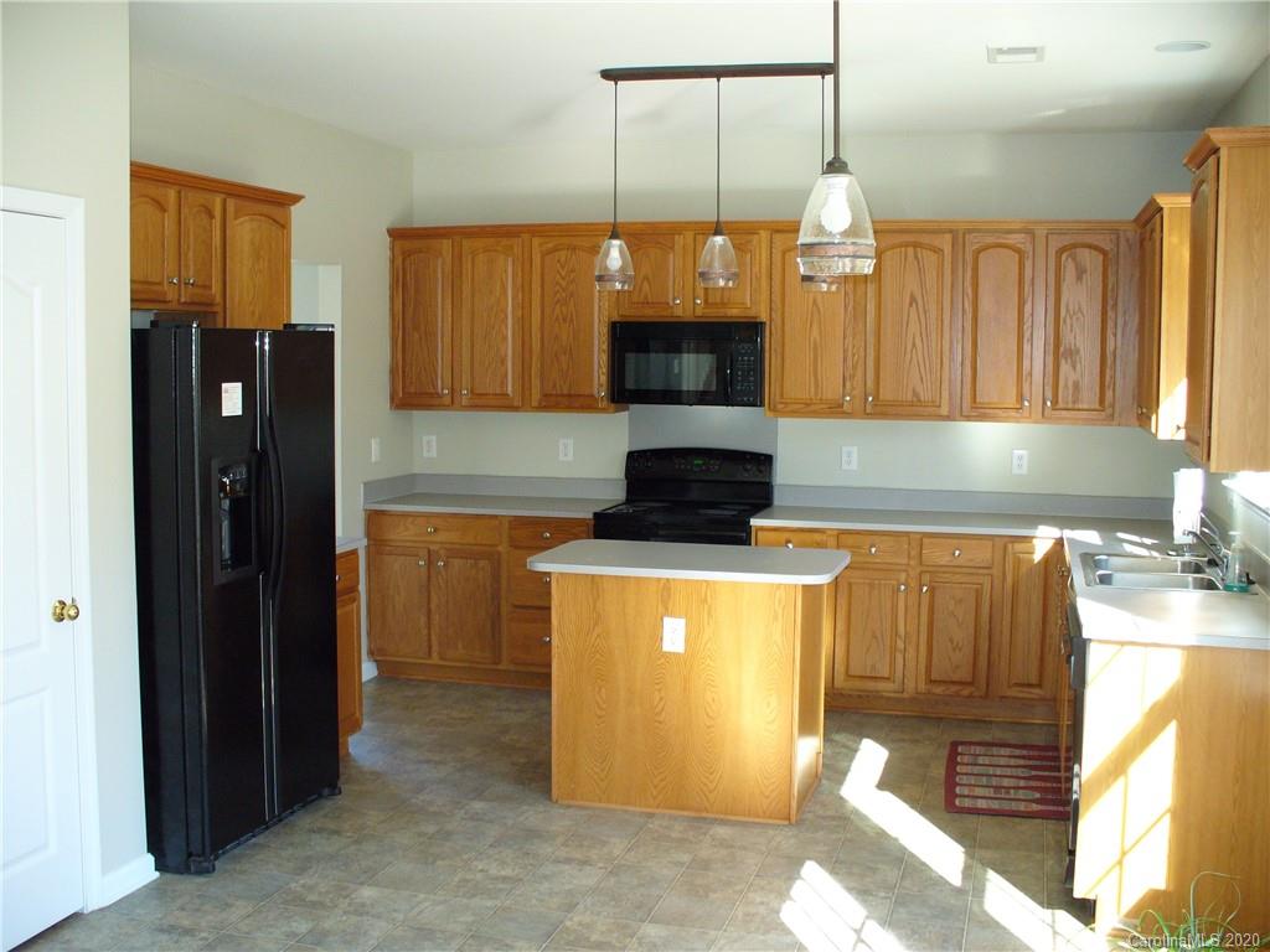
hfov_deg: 50.1
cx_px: 635
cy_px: 476
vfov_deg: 38.7
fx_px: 1357
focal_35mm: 37
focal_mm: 6.1
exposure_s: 1/30
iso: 160
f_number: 2.8
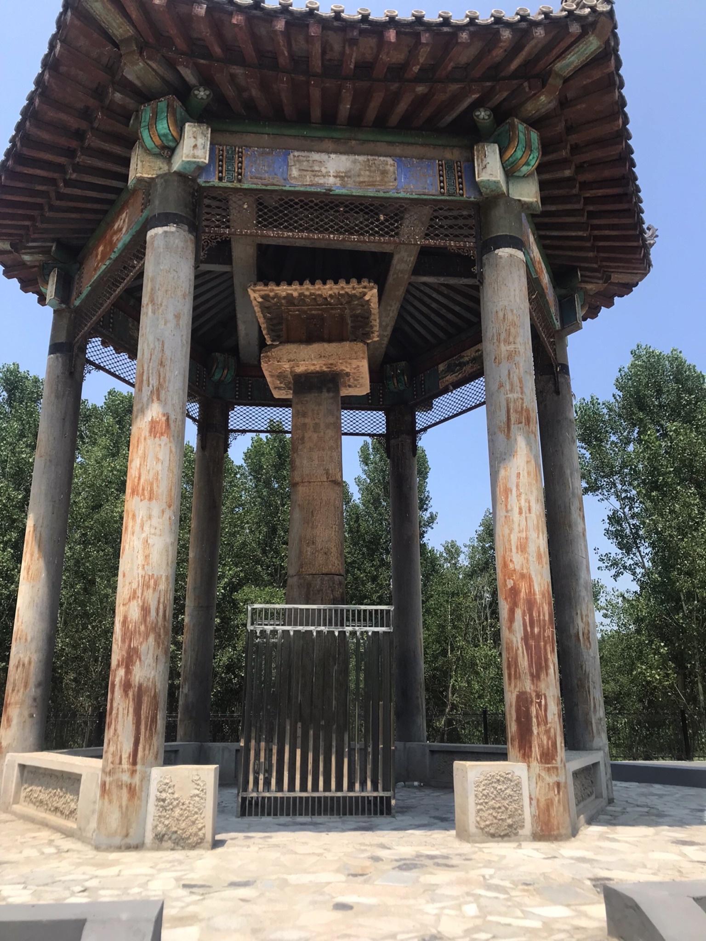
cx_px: 353
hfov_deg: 49.7
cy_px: 470
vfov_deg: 63.4
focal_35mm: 28
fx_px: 761
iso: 20
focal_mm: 3.99
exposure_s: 1/1681
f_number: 1.8
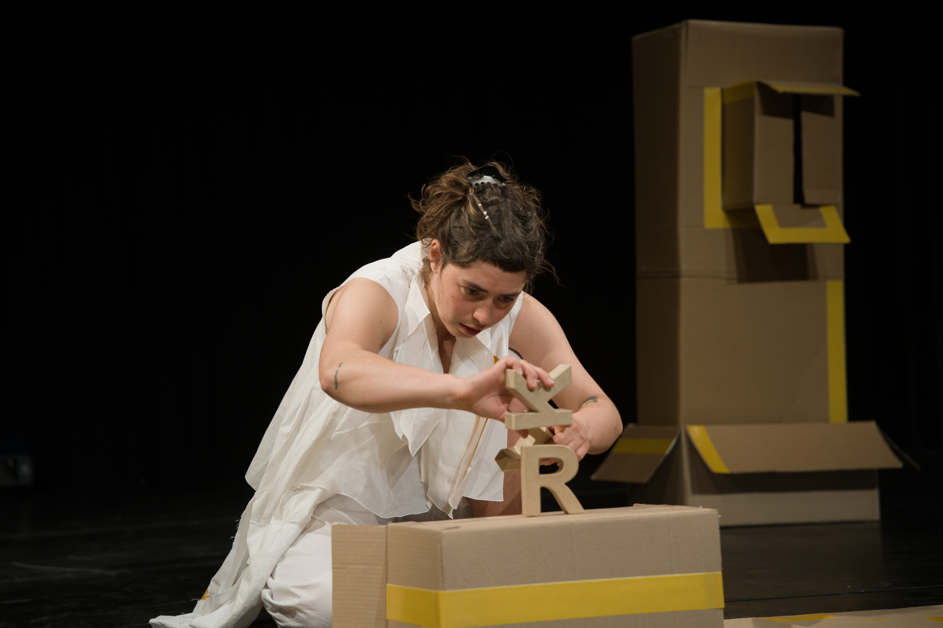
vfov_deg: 19.5
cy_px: 314
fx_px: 1833
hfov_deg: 28.8
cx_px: 472
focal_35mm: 70
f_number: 3.5
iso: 400
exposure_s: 1/160
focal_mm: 70
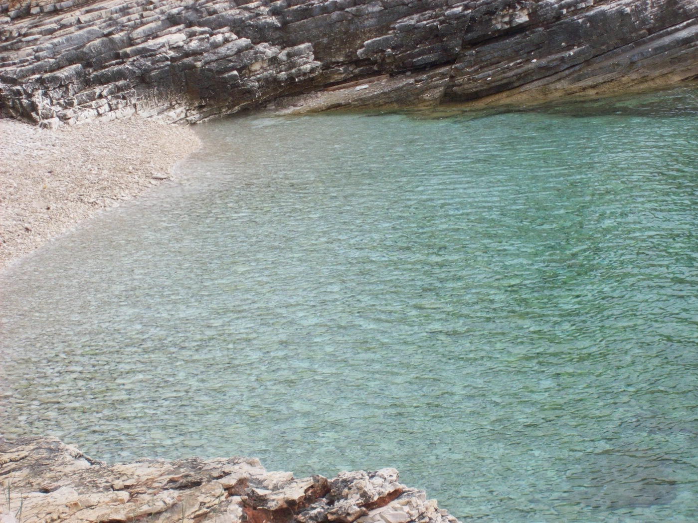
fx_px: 2177
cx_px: 349
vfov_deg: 13.7
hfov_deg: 18.2
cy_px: 262
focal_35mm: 108
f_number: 4.8
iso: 105
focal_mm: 18
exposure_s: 1/257
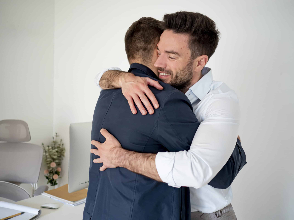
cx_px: 147
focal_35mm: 34
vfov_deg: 41.8
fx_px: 289
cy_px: 110
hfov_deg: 54.0
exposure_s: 1/50
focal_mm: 17
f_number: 1.8
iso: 640
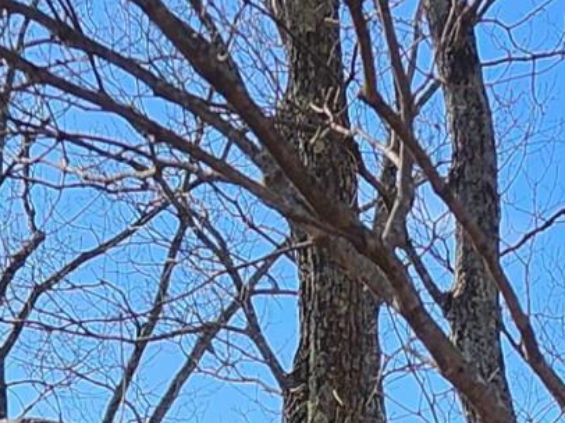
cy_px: 998
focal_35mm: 170
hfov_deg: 11.4
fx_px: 2773
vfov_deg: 8.1
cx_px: 667
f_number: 1.8
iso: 20
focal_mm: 5.4
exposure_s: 1/1019
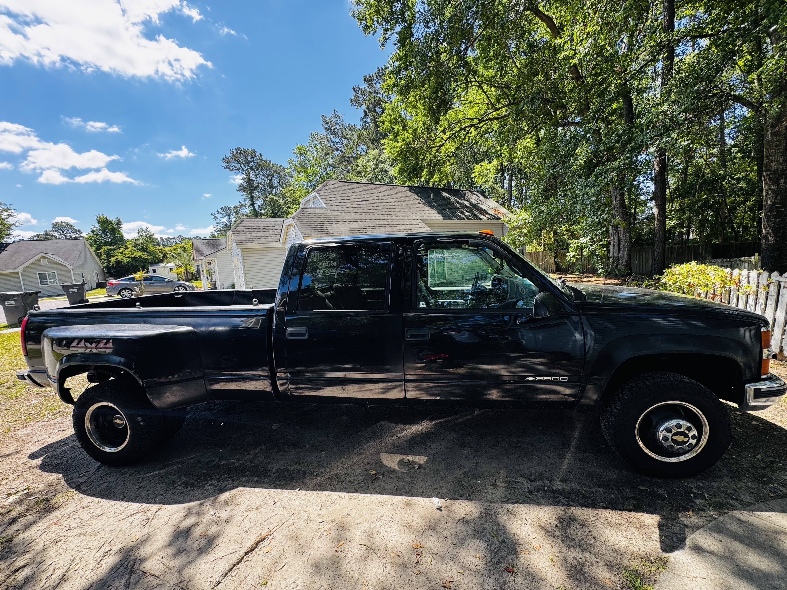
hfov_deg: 102.1
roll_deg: +3.9
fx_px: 318
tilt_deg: -8.1
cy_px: 295
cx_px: 394
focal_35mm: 14
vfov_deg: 85.7
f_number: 2.2
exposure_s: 1/191
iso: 40
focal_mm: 2.22
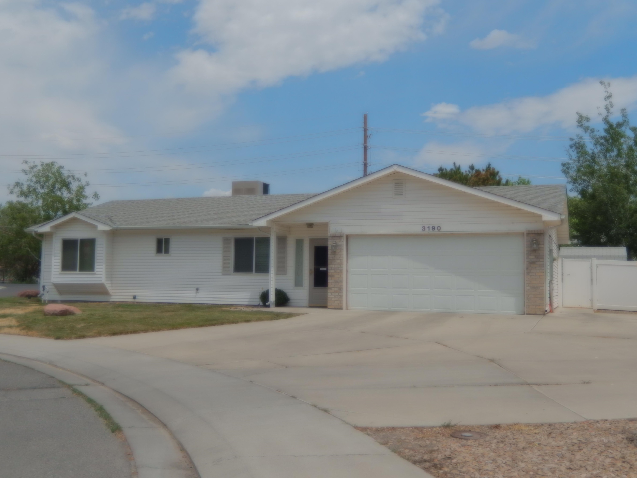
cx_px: 325
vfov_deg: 38.7
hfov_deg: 50.1
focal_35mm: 37
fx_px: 681
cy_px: 237
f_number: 8
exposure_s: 1/500
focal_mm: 6.5
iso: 125
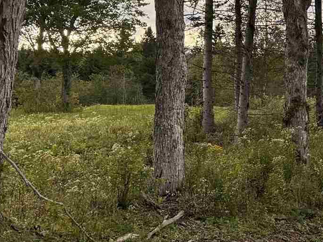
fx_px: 1008
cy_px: 73
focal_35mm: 108
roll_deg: -1.6
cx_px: 435
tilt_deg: +5.1
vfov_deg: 13.7
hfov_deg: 17.0
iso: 100
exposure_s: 1/878
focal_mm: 6.76
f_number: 1.78
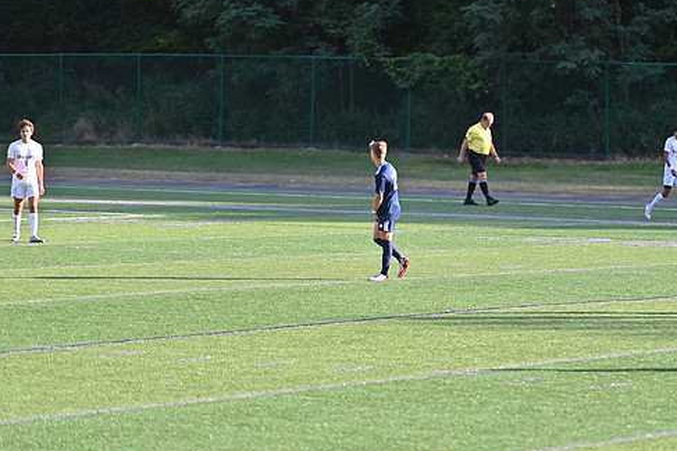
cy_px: 226
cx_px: 391
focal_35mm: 238
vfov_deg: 5.8
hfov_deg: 8.7
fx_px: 4473
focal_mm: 200
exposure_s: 1/1000
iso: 200
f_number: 2.8
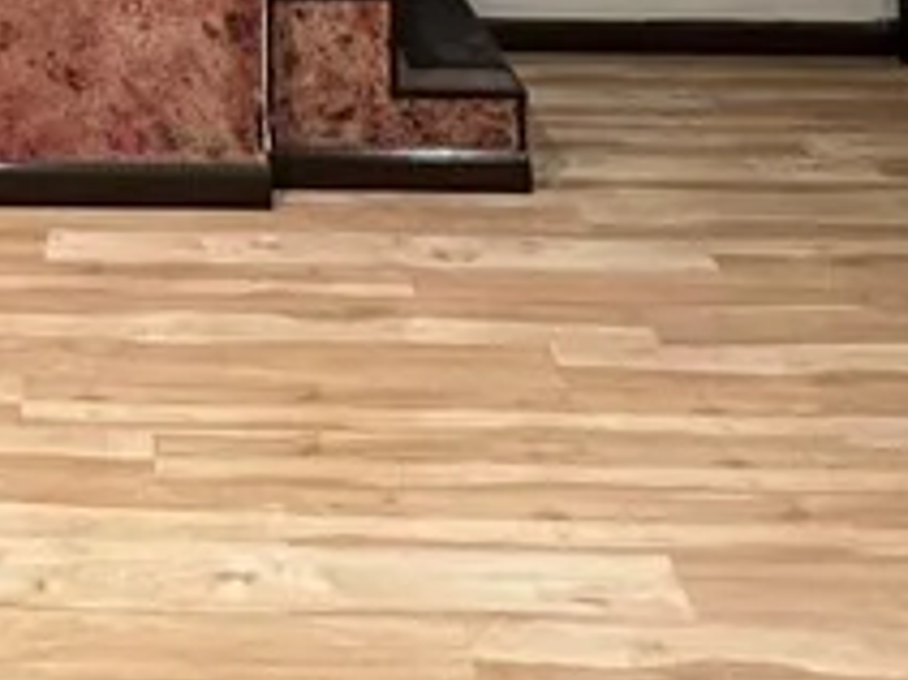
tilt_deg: +4.2
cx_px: 133
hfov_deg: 29.7
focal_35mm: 63
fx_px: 1652
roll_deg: -0.8
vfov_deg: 17.5
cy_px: -637
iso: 800
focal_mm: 1.57
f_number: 1.8
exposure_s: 1/40
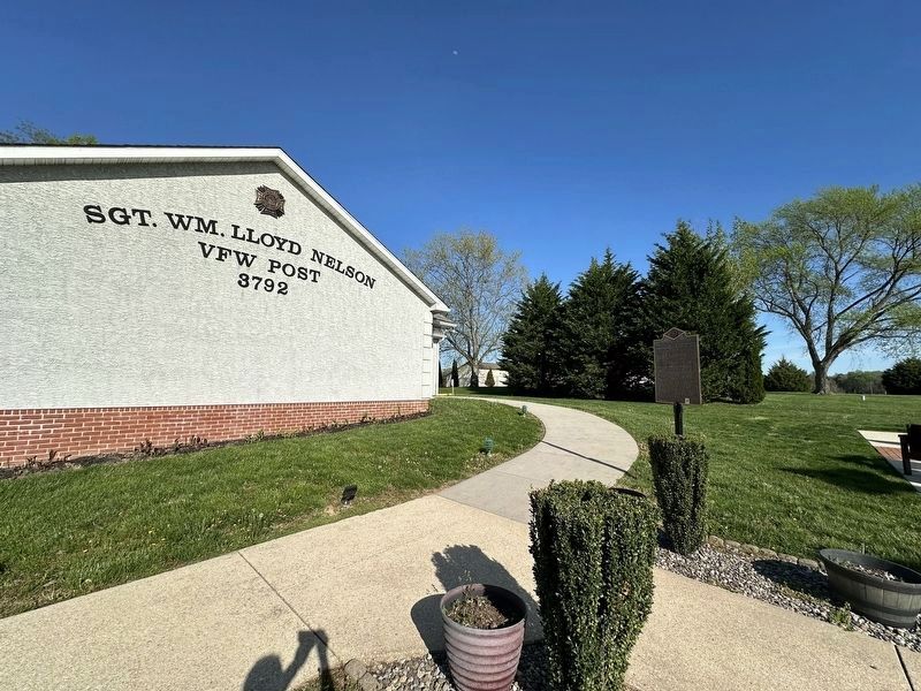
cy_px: 346
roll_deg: -0.9
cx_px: 460
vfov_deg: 85.7
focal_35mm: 14
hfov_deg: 102.1
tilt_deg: +6.7
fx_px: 372
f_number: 2.2
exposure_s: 1/3205
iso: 40
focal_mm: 2.22
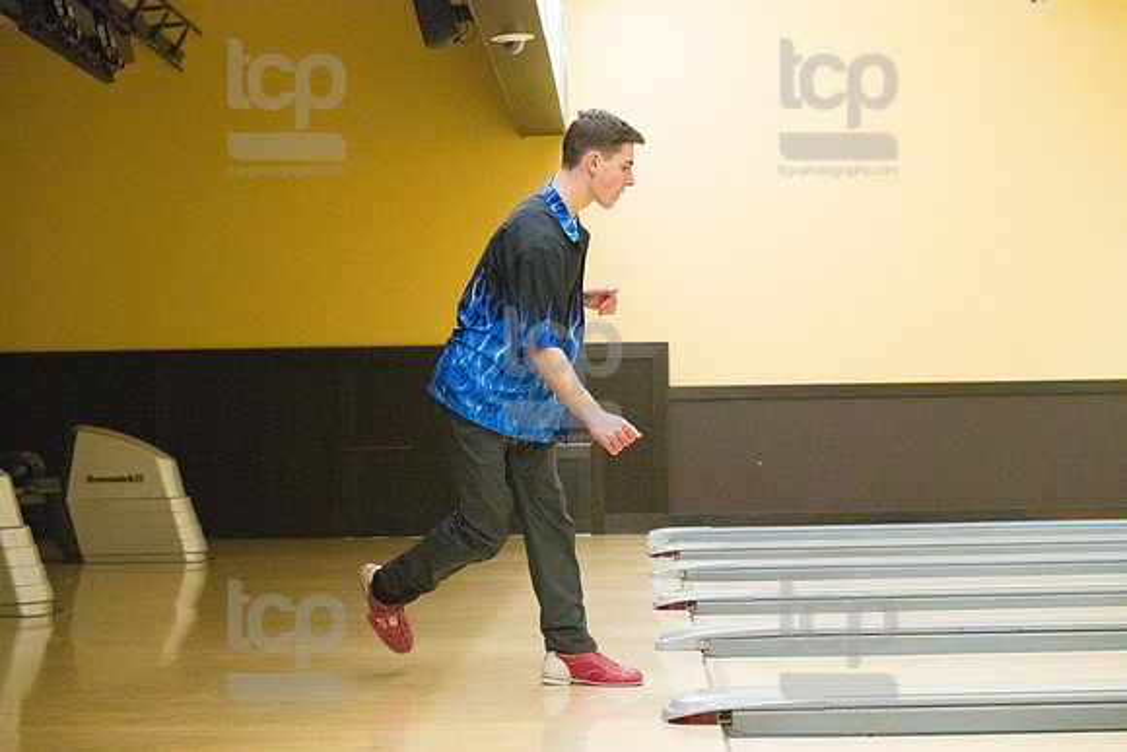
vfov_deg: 18.2
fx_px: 2348
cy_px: 376
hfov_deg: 27.0
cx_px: 564
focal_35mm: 75
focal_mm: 75
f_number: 4.5
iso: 10000
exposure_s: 1/1000
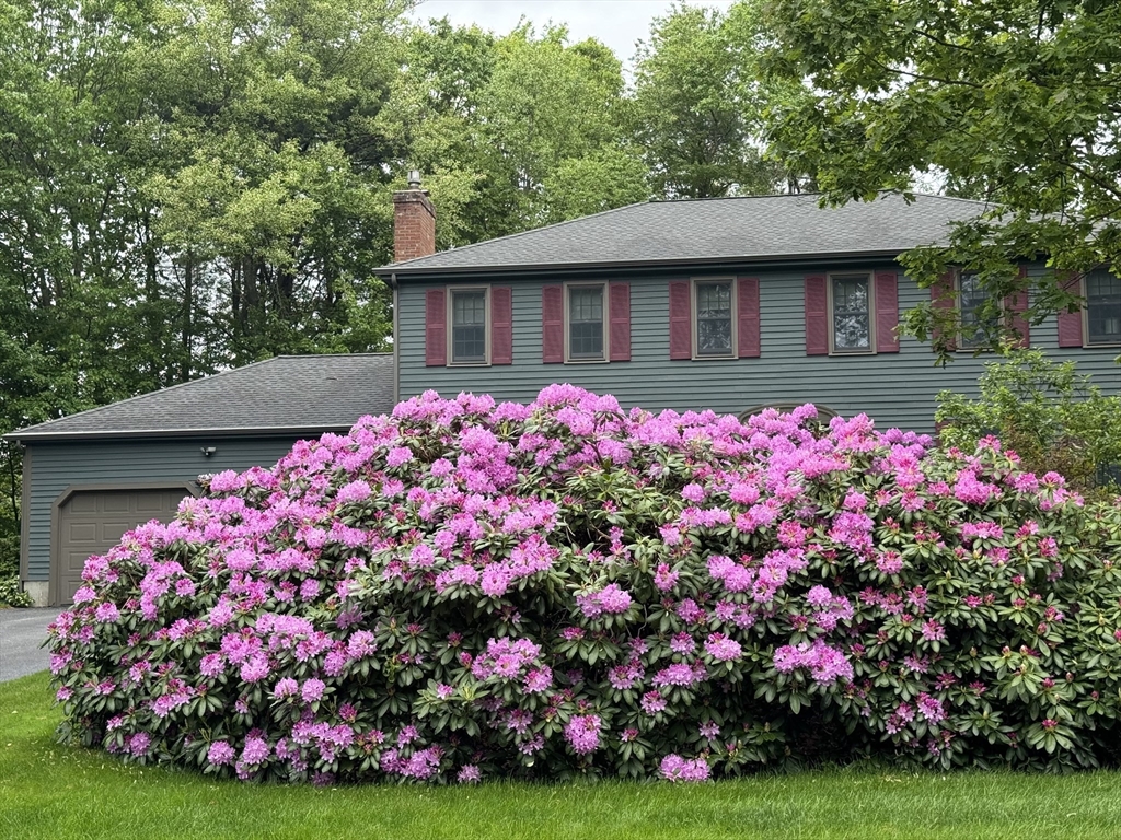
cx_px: 560
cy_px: 420
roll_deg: +0.5
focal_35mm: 48
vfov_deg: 30.3
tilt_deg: +6.3
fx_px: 1554
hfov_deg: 39.7
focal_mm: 6.76
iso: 80
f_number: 1.78
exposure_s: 1/172
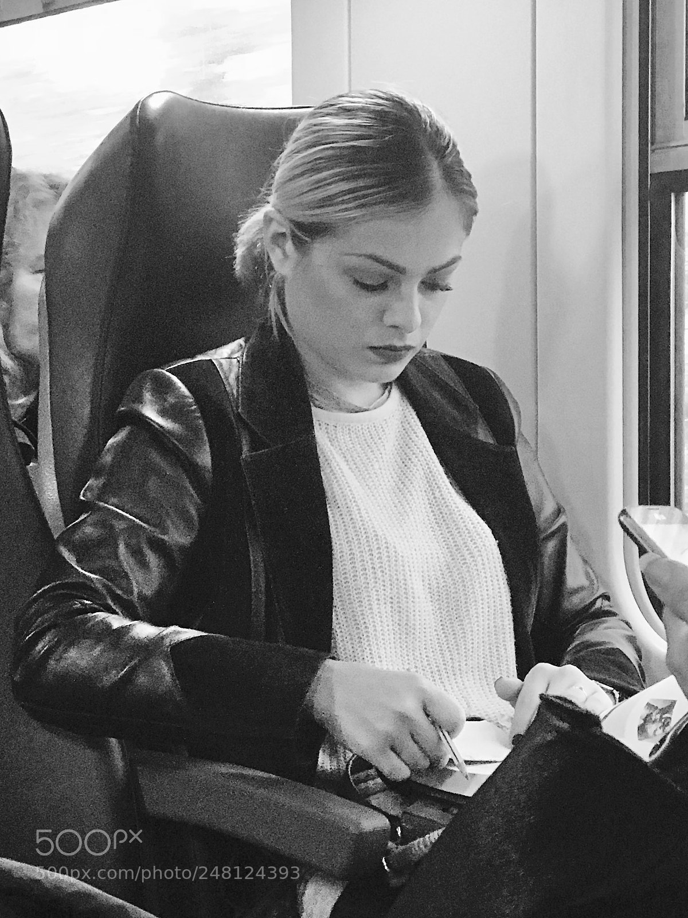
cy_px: 459
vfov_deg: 33.8
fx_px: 1511
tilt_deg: -3.0
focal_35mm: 57
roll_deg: -3.0
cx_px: 344
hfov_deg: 25.7
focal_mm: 6.6
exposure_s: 1/50
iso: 200
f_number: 2.8
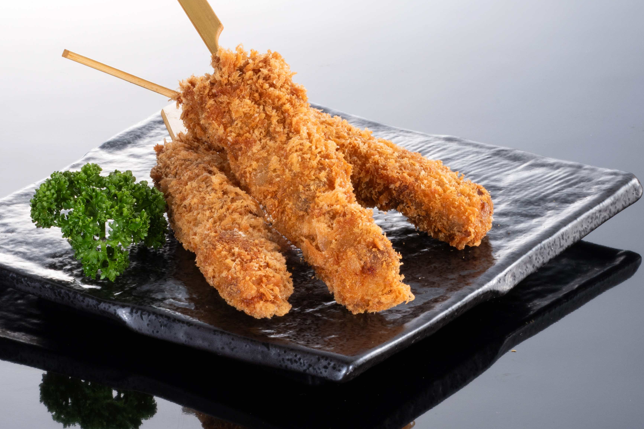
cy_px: 182
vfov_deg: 6.9
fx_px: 3540
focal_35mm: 198
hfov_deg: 10.4
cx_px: 273
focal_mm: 85
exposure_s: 1/125
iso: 160
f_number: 22
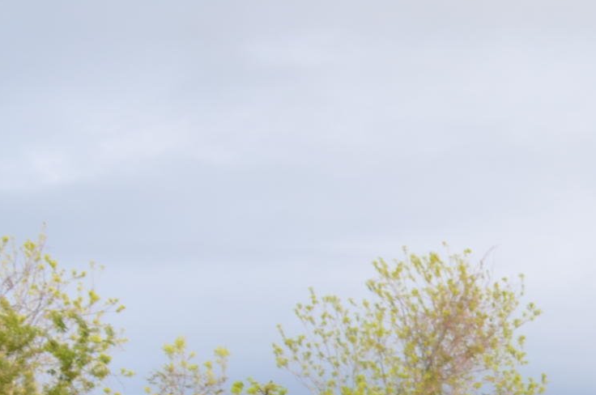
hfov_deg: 16.0
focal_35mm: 110
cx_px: 1043
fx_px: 1818
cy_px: 713
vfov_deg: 11.5
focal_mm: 18
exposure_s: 1/160
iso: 200
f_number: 6.3
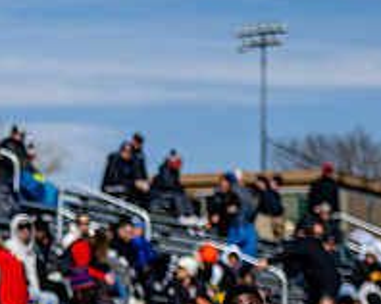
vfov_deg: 4.8
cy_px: 247
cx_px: -370
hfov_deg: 5.9
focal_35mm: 323
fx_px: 3639
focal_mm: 70
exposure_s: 1/2500
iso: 100
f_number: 2.8
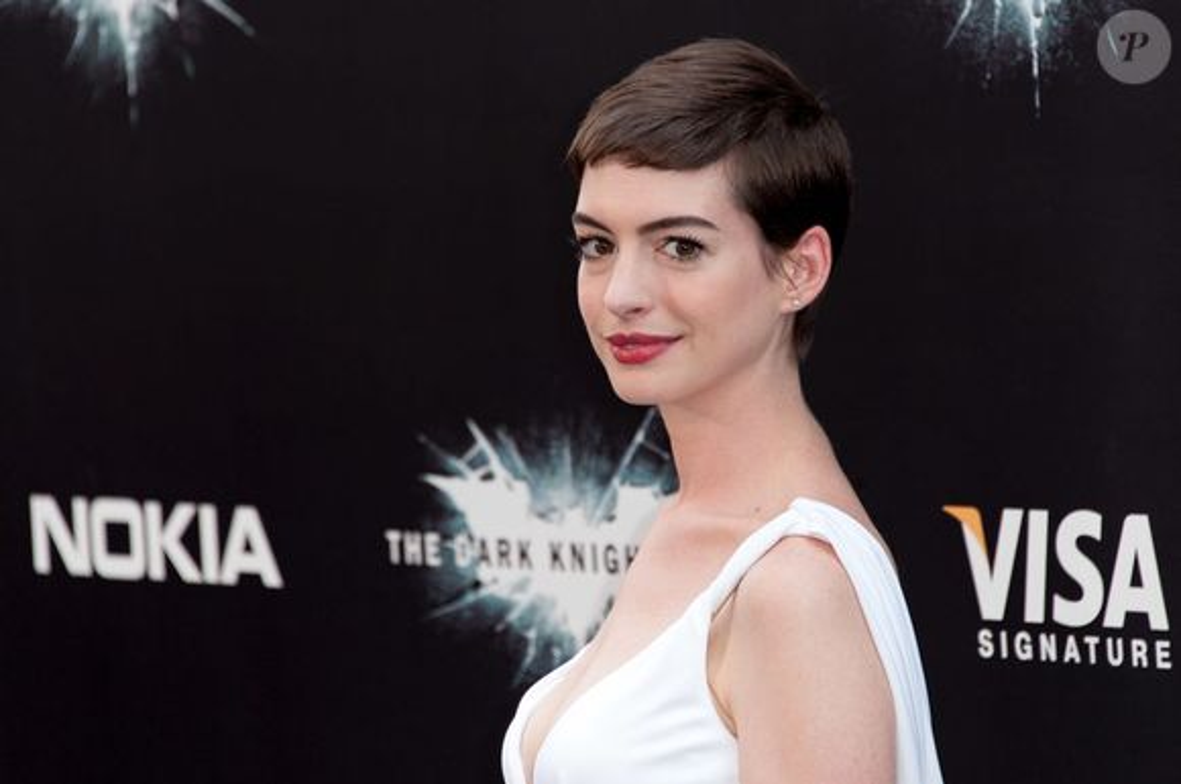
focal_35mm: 300
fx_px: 9828
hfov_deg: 6.9
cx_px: 590
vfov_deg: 4.6
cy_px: 392
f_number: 6.3
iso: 640
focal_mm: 300
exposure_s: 1/250
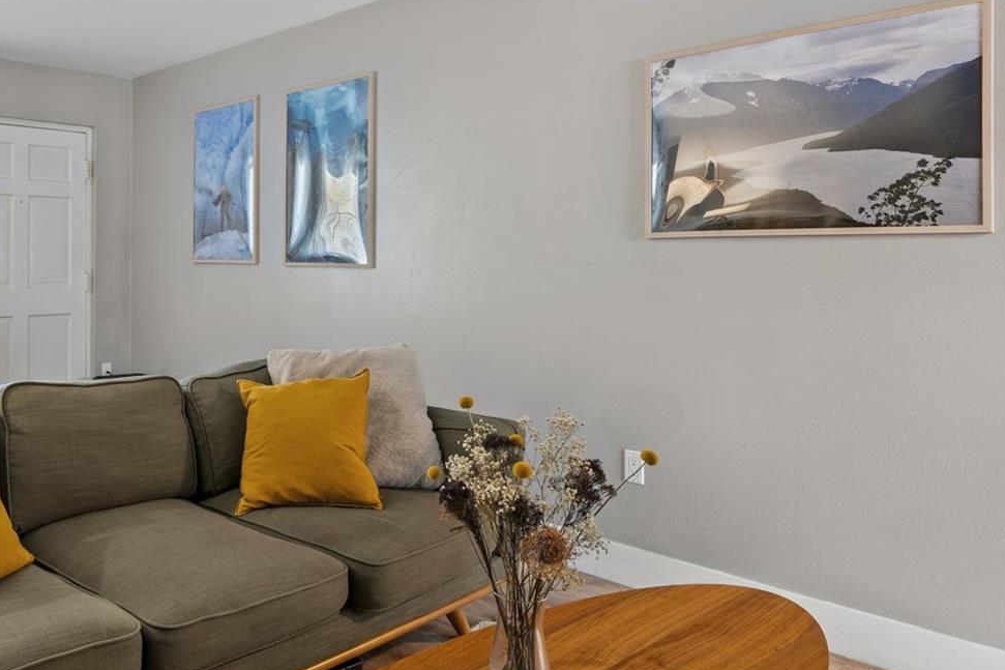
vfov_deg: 46.2
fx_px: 781
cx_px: 272
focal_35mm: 28
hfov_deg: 62.4
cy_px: 282
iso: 320
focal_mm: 17
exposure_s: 8
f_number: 8
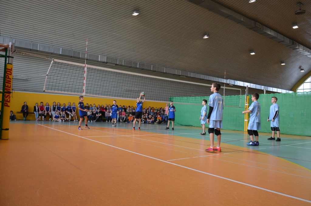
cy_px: 103
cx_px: 156
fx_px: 233
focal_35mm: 27
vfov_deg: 47.7
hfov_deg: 67.5
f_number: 4.5
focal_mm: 18
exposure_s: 1/80
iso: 400
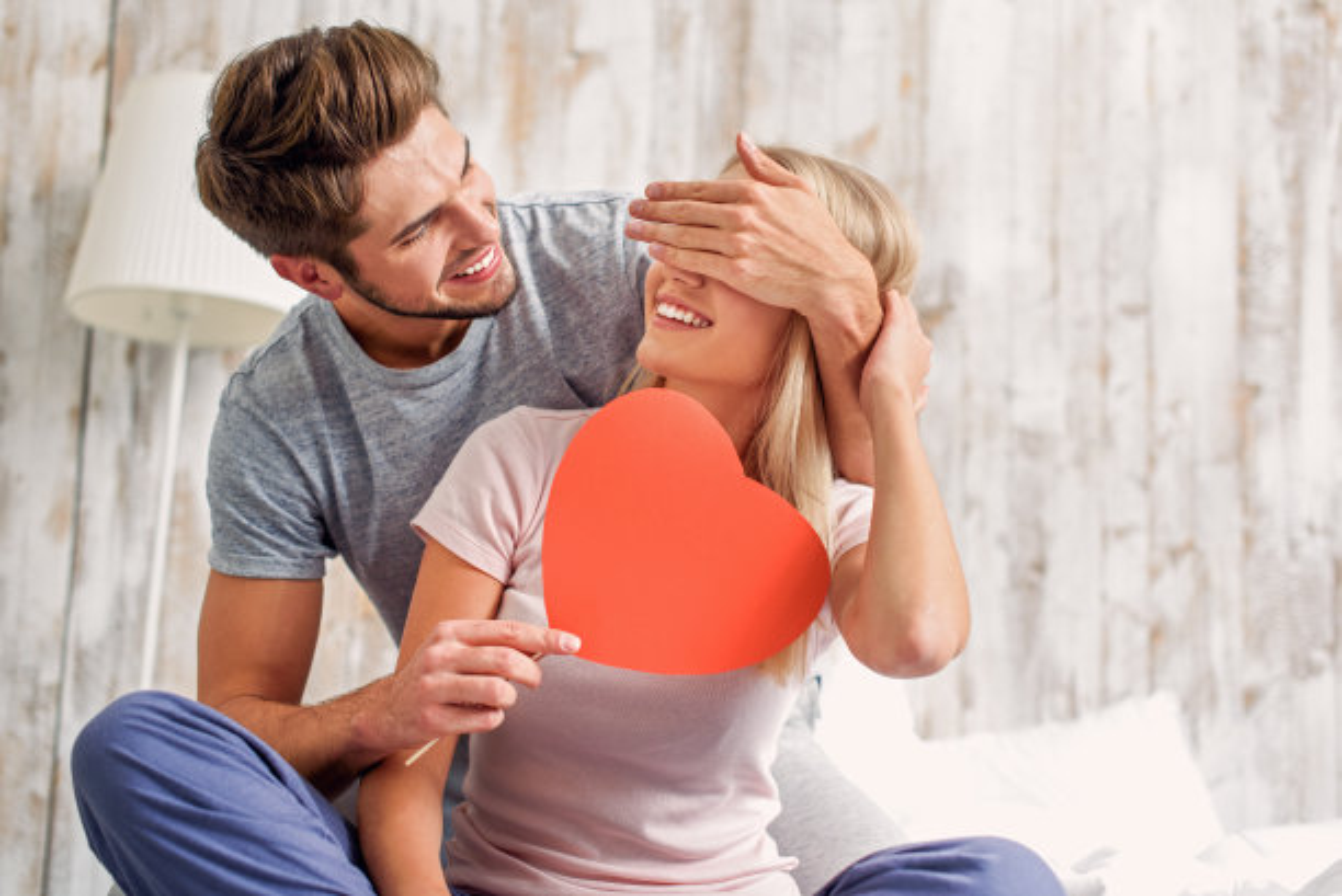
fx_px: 1865
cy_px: 448
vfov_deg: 27.0
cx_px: 671
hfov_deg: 39.6
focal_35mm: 50
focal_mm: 50
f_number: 2.8
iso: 200
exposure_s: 1/160
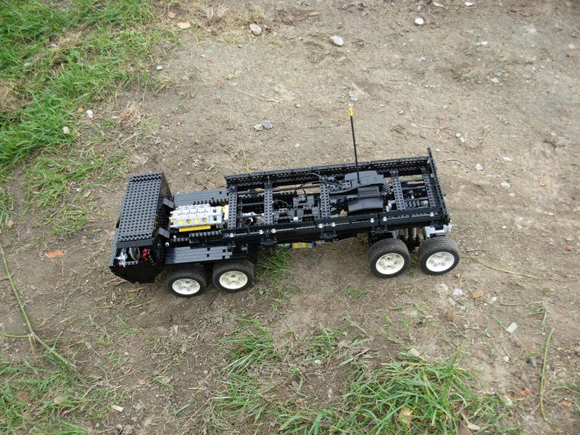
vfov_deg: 37.7
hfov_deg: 49.0
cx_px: 290
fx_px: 637
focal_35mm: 38
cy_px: 218
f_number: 2.9
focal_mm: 6.3
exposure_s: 1/140
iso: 79
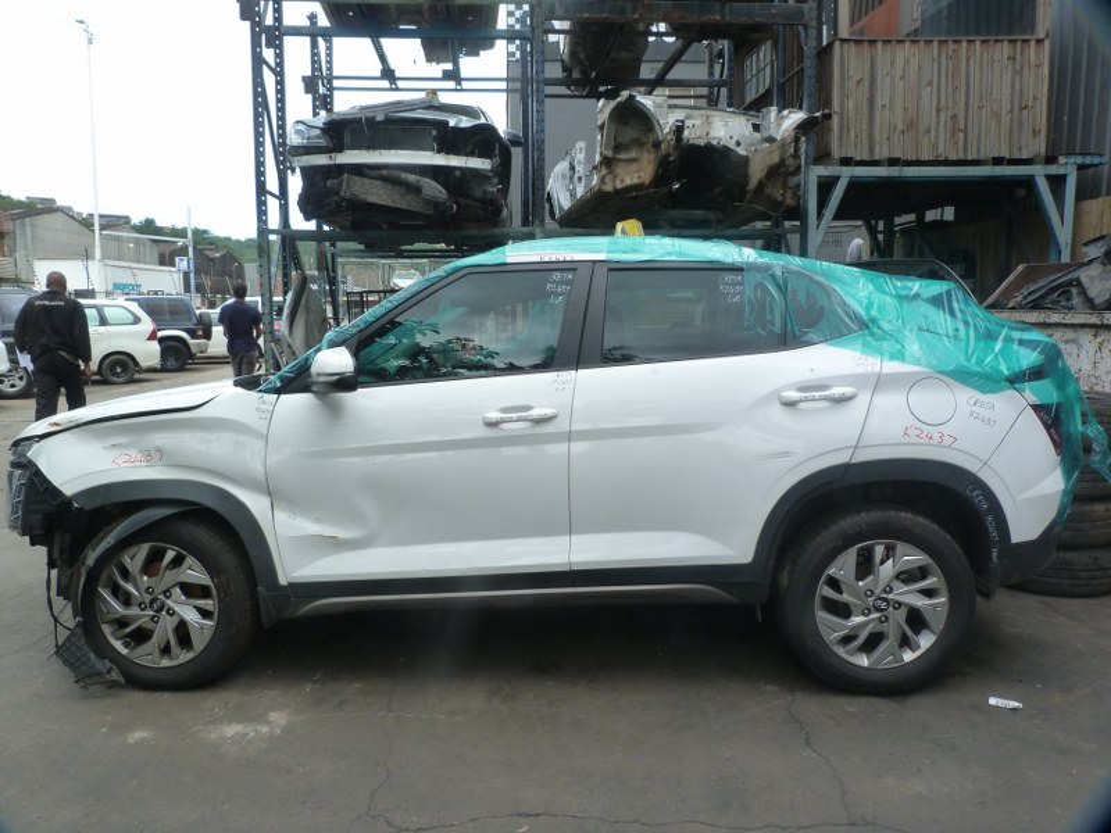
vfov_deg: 54.9
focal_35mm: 25
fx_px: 802
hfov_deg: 69.4
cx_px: 556
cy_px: 416
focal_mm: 4.5
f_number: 4
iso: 125
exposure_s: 1/200
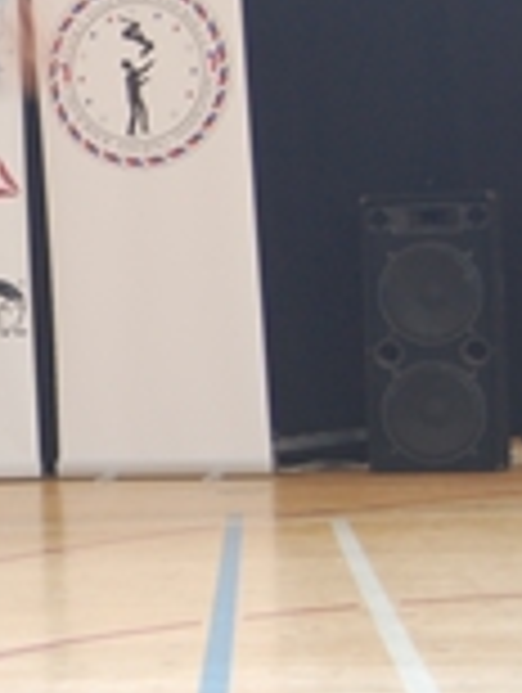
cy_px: 230
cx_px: -306
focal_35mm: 145
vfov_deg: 13.6
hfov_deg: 9.9
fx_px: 2898
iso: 400
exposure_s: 1/40
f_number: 4.5
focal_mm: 31
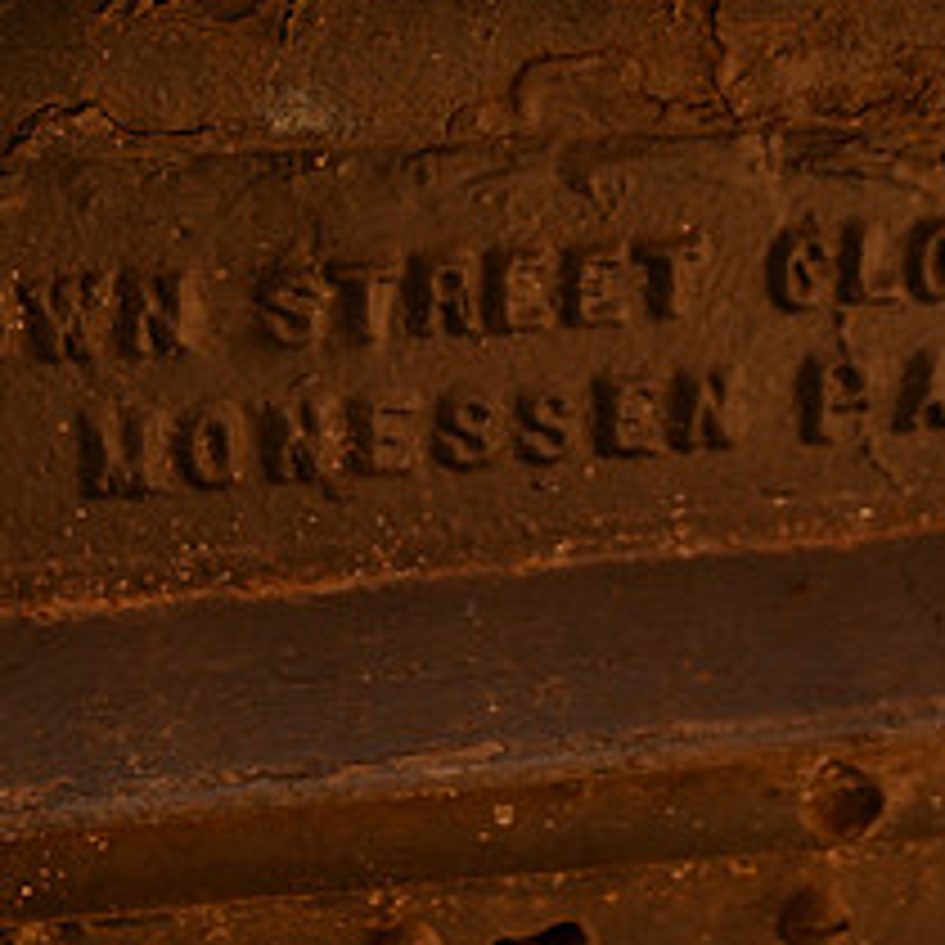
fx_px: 4787
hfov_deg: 11.3
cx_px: 585
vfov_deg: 11.3
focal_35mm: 155
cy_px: 335
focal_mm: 44
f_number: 4.5
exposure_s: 1/125
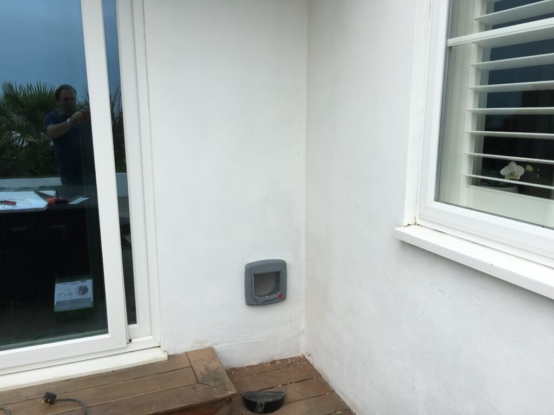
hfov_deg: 61.7
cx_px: 277
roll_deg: -0.8
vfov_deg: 48.2
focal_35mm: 29
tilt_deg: -10.6
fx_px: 464
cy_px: 208
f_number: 2.2
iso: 25
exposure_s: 1/855
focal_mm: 4.15
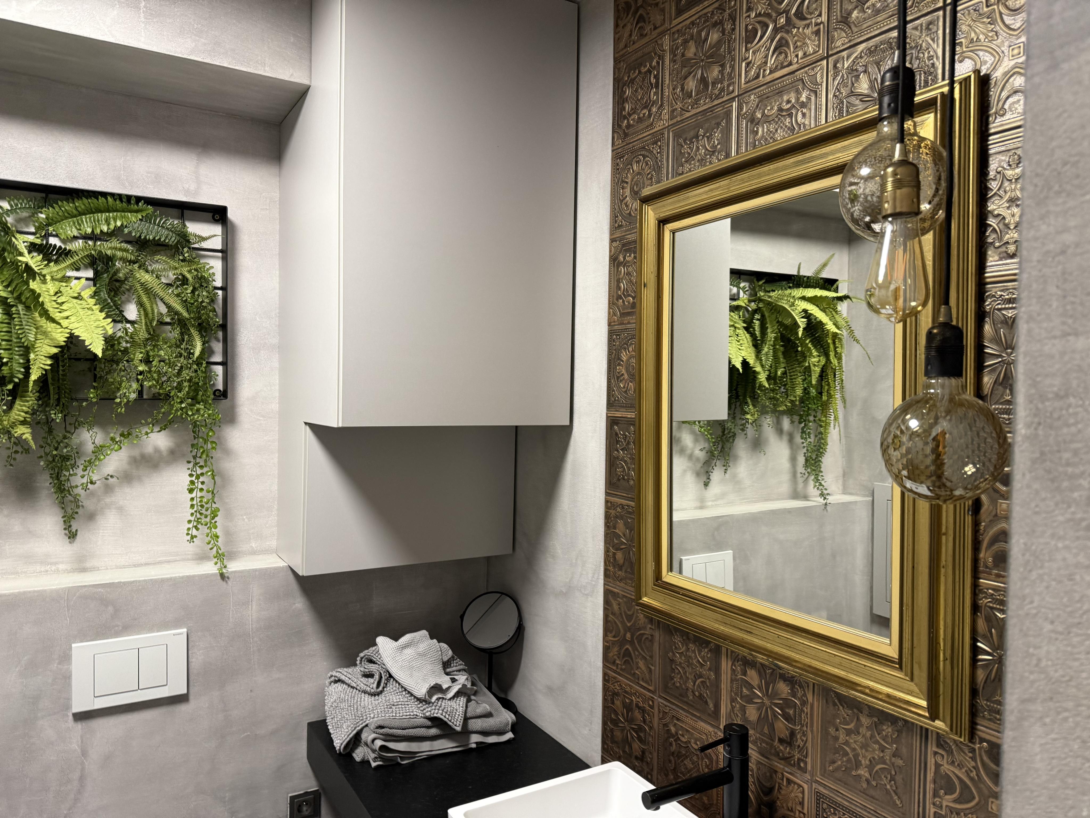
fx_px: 756
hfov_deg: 71.6
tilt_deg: -0.5
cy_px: 409
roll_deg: -1.6
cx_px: 545
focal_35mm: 24
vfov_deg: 56.8
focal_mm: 6.76
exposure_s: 1/50
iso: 200
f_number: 1.78
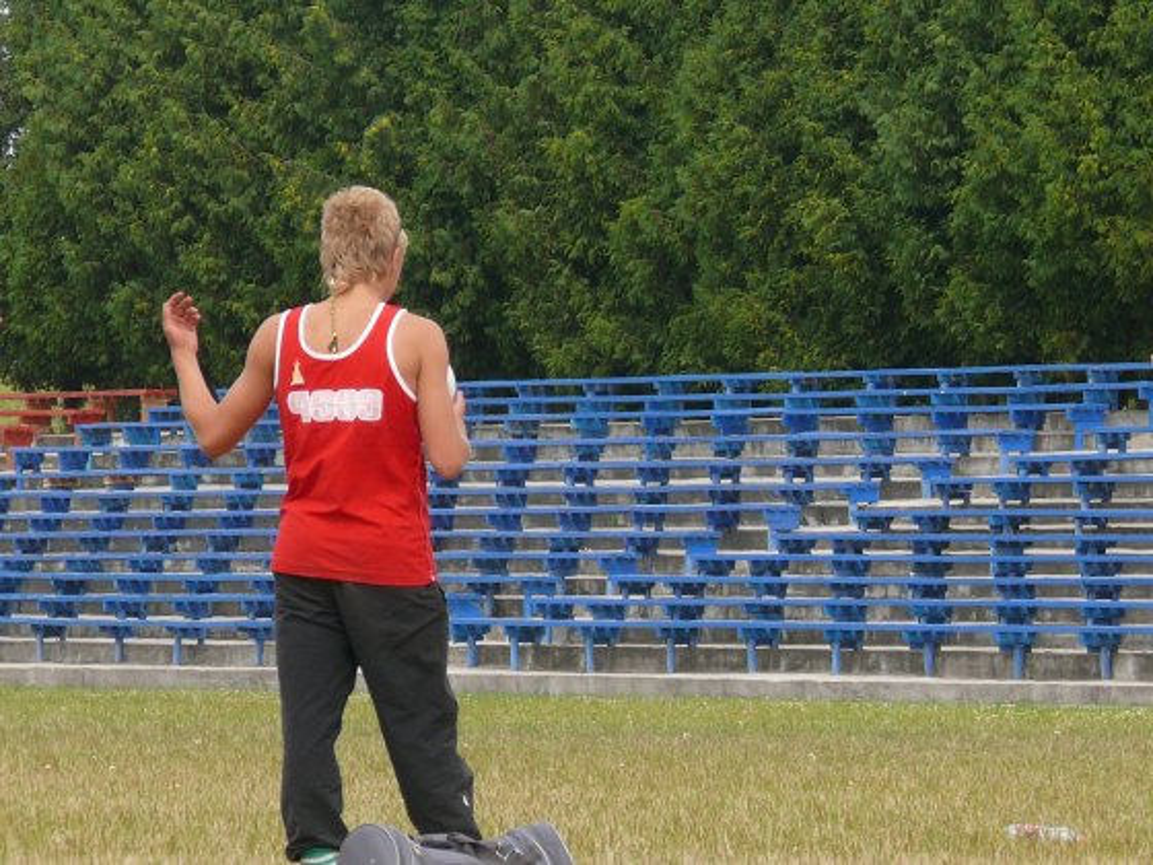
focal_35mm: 403
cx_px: 576
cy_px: 432
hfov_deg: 4.9
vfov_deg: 3.7
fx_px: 13423
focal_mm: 47.8
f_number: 5.6
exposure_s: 1/250
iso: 100
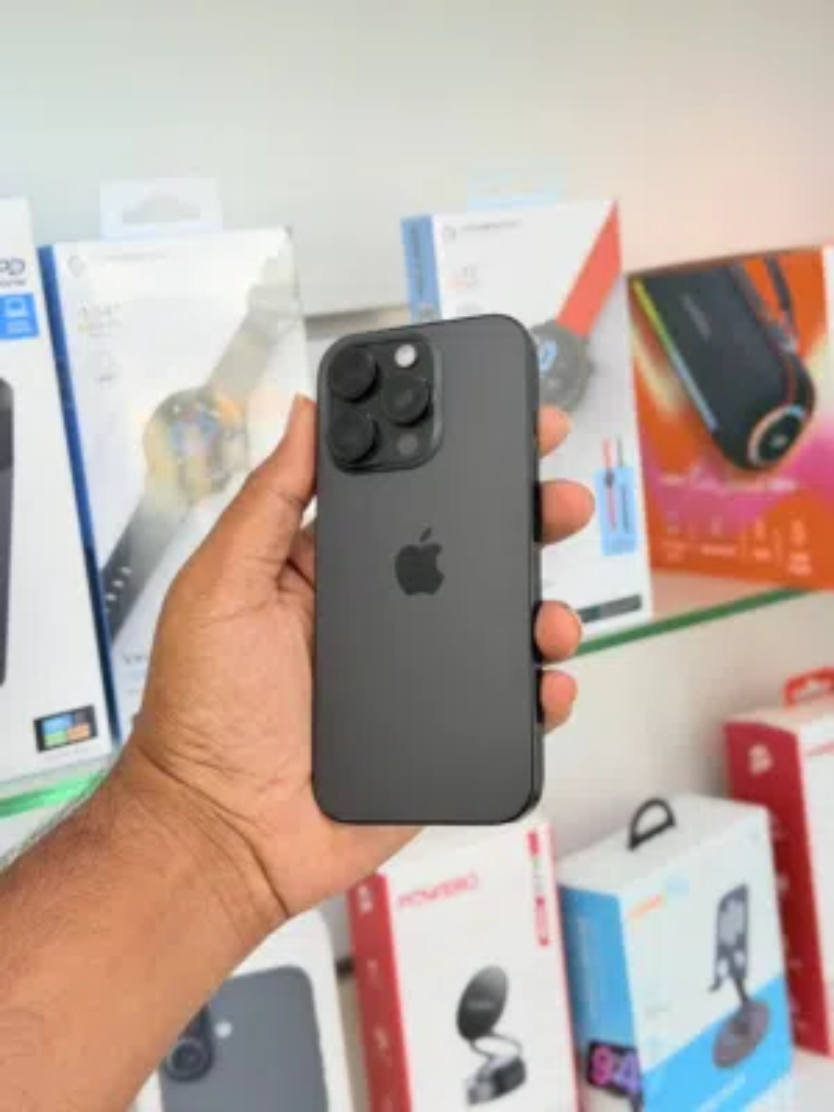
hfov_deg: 30.3
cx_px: 417
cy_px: 556
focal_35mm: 48
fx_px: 1542
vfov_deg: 39.7
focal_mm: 6.76
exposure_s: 1/429
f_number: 1.78
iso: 64
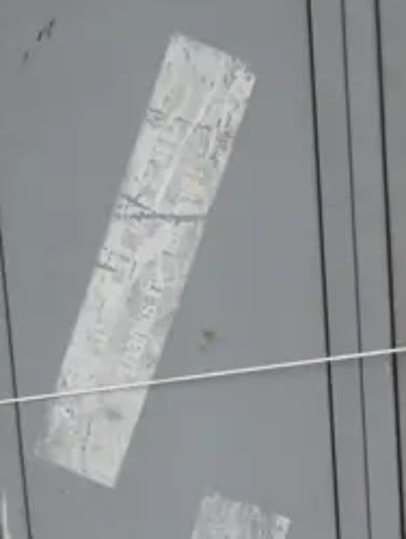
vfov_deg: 14.8
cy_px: 522
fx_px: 2045
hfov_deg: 11.1
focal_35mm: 131
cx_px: 527
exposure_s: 1/125
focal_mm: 16
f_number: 3.6
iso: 200
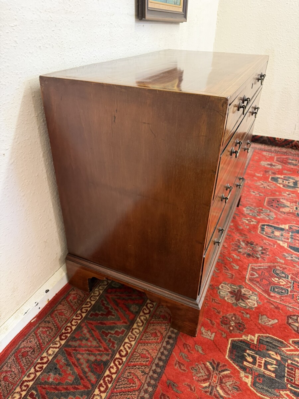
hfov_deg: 56.8
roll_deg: -0.3
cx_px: 150
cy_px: 200
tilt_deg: -32.0
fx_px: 276
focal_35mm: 24
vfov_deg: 71.6
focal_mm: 6.76
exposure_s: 1/50
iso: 400
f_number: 1.78
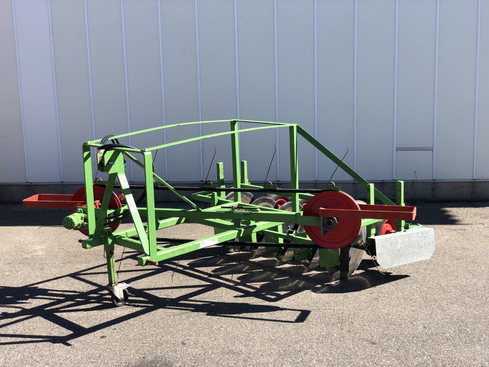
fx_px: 735
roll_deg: +2.1
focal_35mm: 52
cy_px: 184
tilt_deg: -9.3
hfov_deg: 36.8
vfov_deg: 28.0
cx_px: 244
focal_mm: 6
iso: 16
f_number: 2.4
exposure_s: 1/372
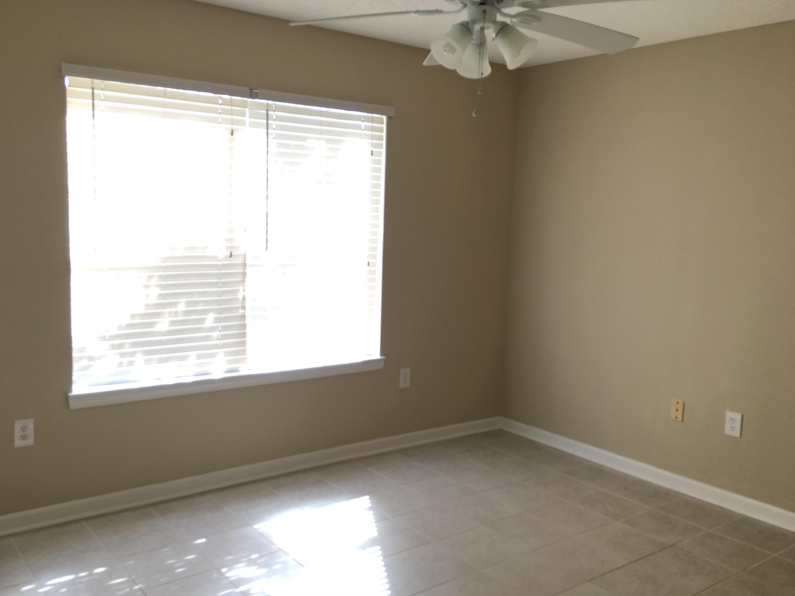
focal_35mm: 32
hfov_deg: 56.8
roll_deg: -1.6
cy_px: 298
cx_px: 373
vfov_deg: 44.2
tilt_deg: -6.8
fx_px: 735
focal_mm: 4.15
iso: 25
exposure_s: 1/60
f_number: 2.2
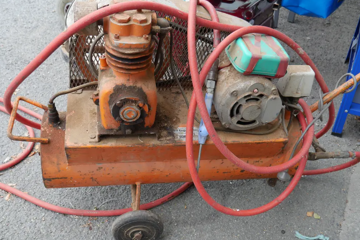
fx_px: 380
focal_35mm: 38
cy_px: 135
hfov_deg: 50.7
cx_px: 178
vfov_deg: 35.0
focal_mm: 18
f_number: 4
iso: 200
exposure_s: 1/60
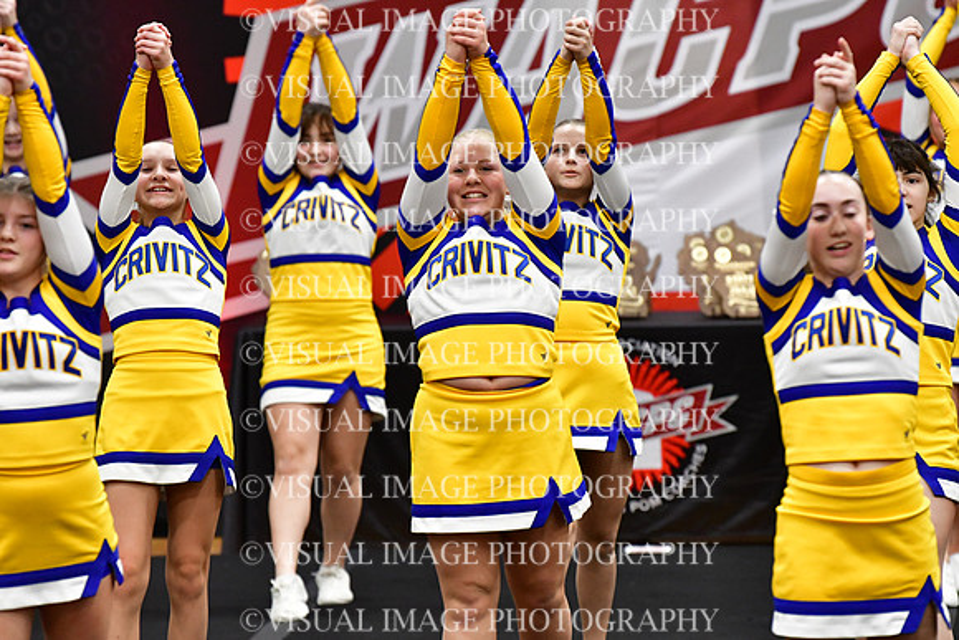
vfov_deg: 4.6
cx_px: 480
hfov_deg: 6.9
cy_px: 320
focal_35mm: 300
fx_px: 7993
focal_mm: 200
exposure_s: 1/500
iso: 5000
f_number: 3.5
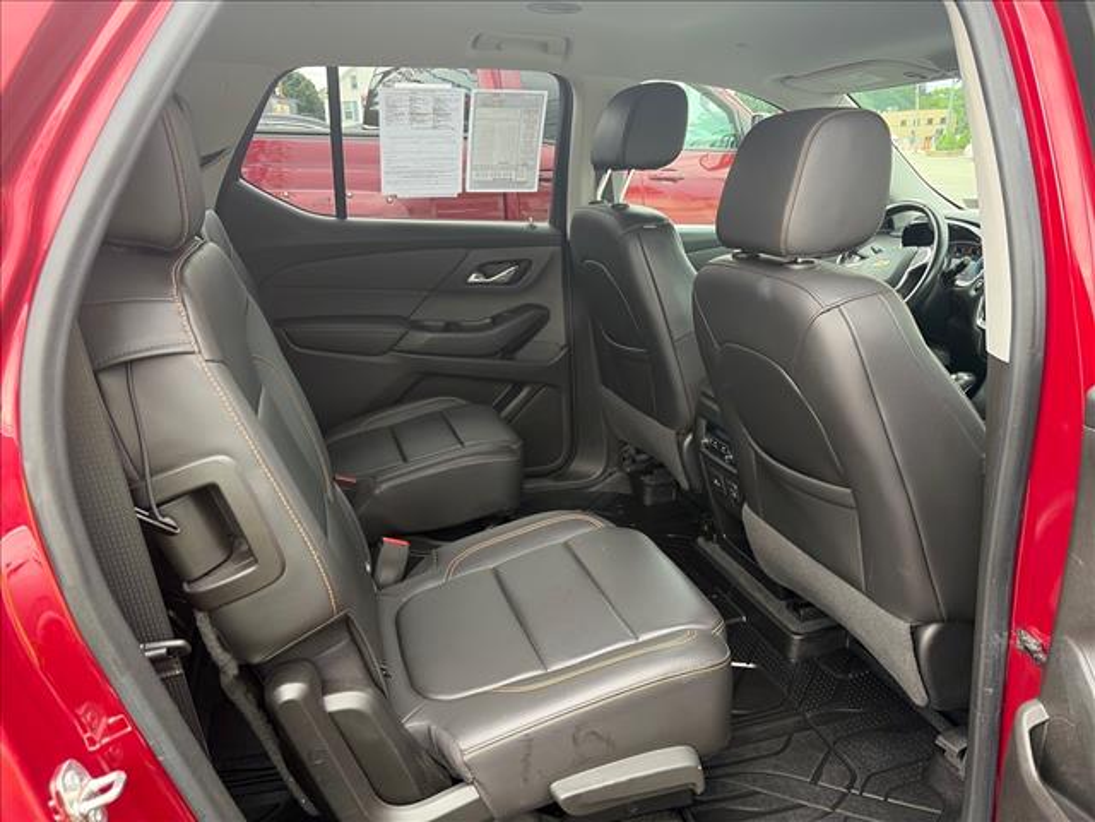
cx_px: 548
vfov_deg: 53.1
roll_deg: +3.0
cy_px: 411
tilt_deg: -17.7
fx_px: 822
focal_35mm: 26
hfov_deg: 67.3
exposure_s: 1/136
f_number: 1.6
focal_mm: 5.96
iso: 125
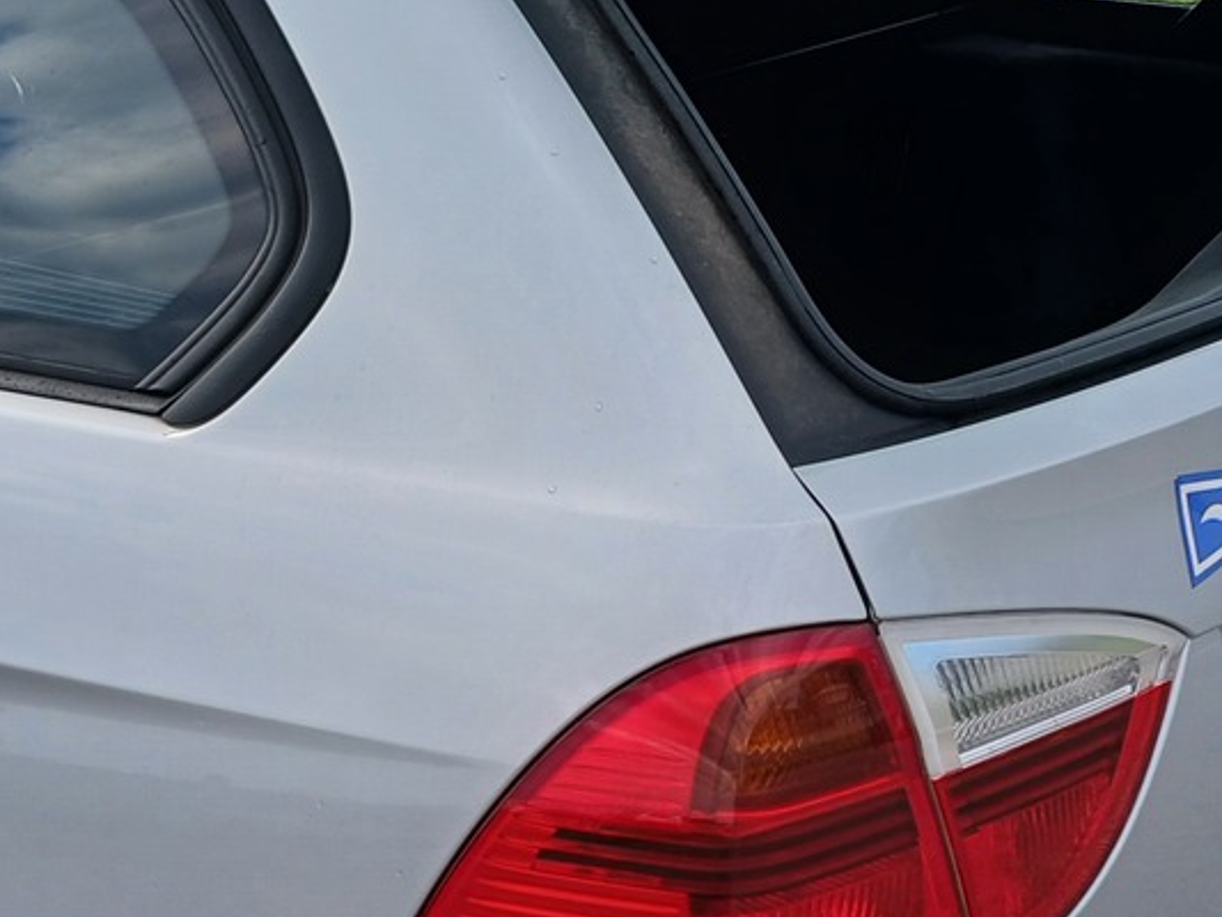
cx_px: 729
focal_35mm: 78
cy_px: 397
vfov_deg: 18.9
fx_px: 2754
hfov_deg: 25.0
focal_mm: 3.98
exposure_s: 1/585
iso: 20
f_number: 1.8
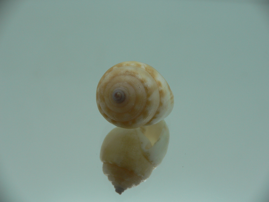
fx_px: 272
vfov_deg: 40.7
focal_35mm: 35
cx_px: 134
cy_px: 101
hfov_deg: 52.6
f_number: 2.8
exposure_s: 1/60
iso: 80
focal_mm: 4.6
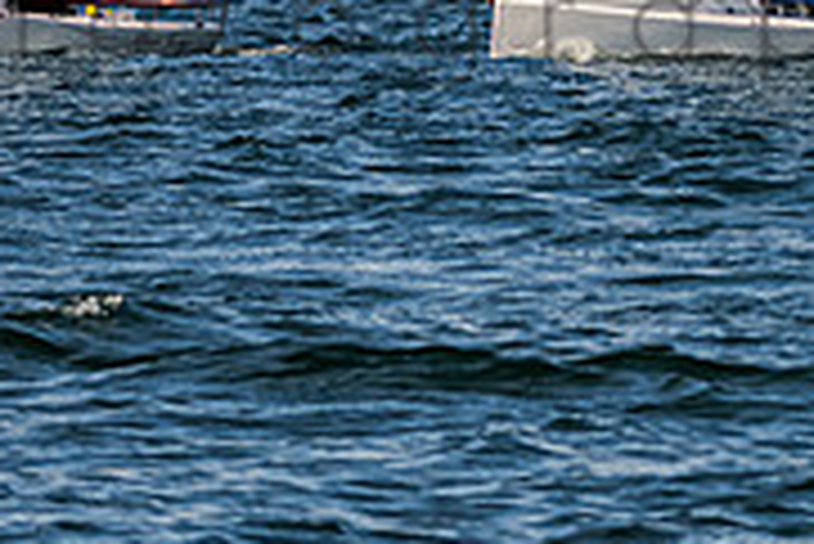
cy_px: -169
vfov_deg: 3.1
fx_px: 9889
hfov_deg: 4.7
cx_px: 853
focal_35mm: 437
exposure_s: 1/3200
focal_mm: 100
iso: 320
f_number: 5.6
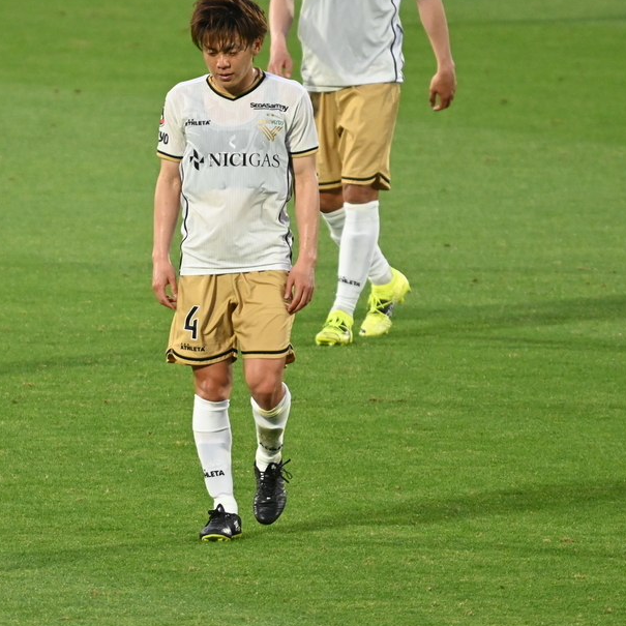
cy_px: 250
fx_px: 20705
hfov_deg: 1.7
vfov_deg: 1.7
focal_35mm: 1012
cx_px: 118
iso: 2500
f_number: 6.3
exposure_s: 1/250
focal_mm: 400
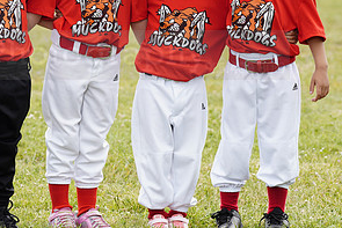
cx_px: 65
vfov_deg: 6.3
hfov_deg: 9.4
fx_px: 2072
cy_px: 46
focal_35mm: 218
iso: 100
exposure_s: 1/250
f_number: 5.6
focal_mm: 111
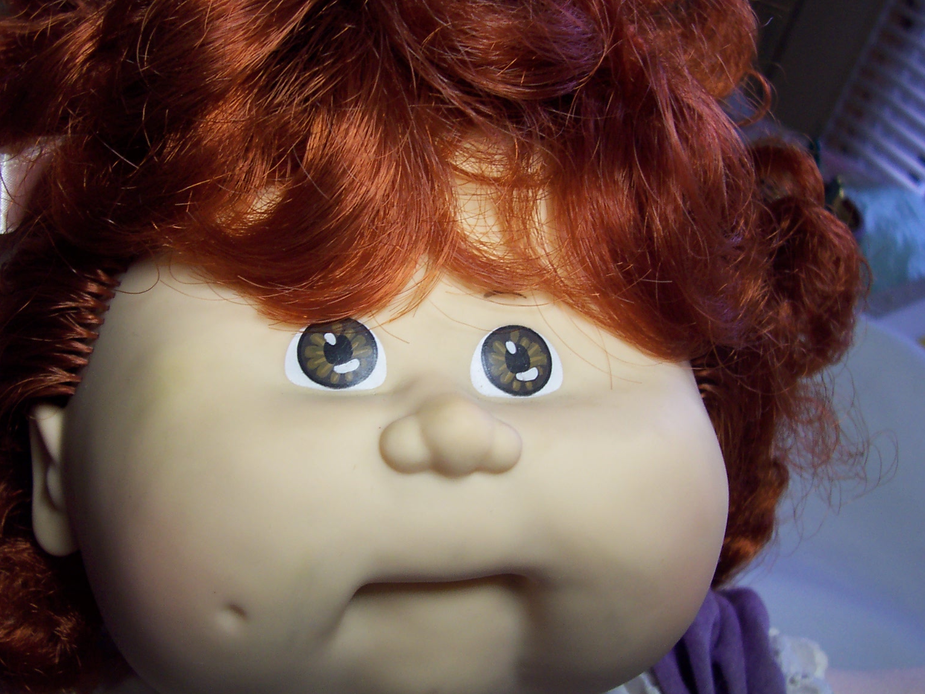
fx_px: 1069
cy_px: 351
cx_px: 435
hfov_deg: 46.8
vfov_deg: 36.0
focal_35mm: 40
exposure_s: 1/45
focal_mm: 5.6
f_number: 2.8
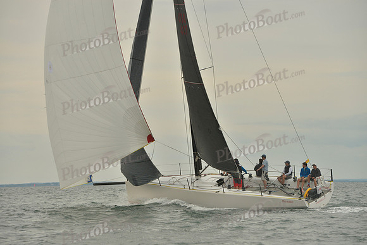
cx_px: 184
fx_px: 1244
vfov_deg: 11.2
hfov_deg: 16.8
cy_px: 122
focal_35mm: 122
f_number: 6.3
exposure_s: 1/1250
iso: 400
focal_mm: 122
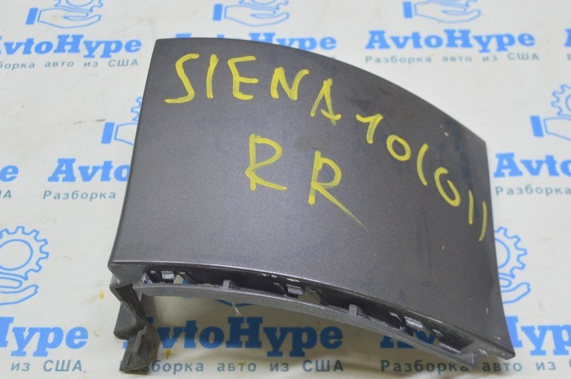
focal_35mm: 53
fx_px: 834
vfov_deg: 25.6
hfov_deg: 37.8
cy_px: 210
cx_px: 280
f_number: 5.6
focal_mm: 29
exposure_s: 1/20
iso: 400
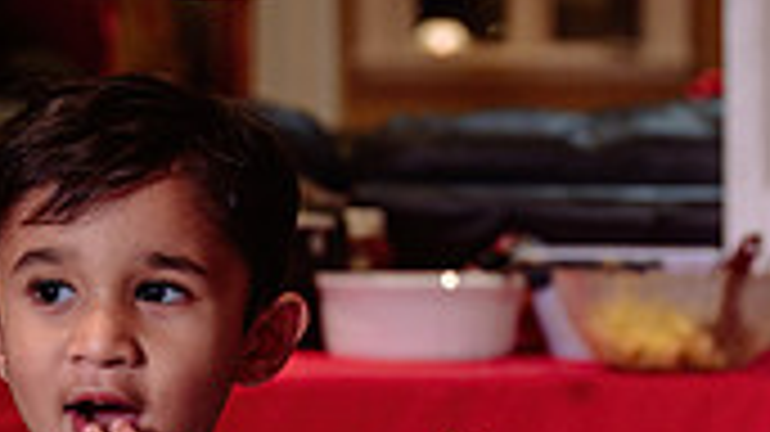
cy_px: 538
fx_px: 4143
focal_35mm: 203
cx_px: 829
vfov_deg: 5.9
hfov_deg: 10.5
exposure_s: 1/60
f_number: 4
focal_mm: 57
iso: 500
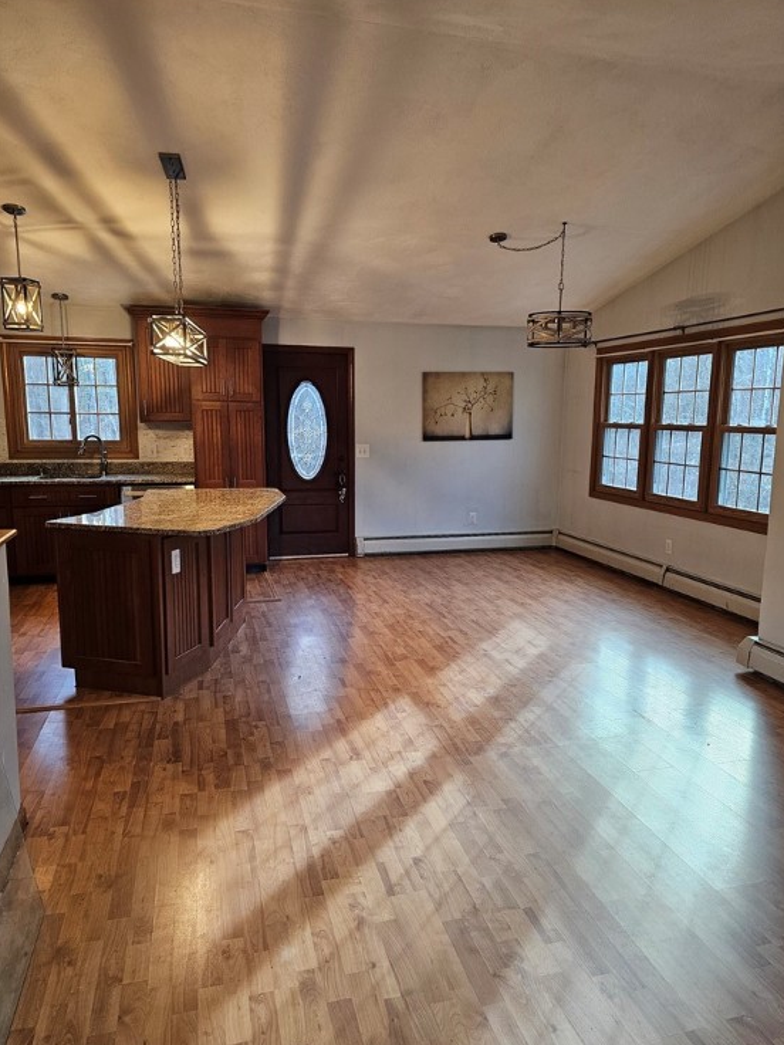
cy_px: 537
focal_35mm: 24
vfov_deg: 71.6
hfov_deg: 56.8
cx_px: 403
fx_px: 725
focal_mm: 6.3
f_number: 1.7
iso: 200
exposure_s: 1/120
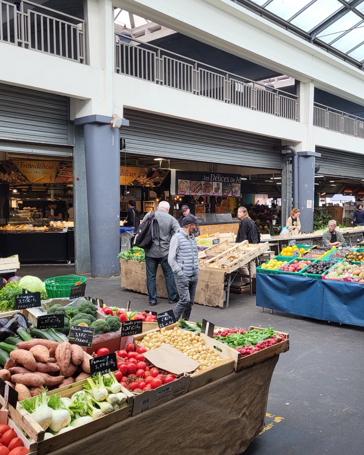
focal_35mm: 34
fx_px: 458
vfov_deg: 52.8
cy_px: 228
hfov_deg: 42.3
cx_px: 261
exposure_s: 1/167
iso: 40
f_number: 1.8
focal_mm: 5.4
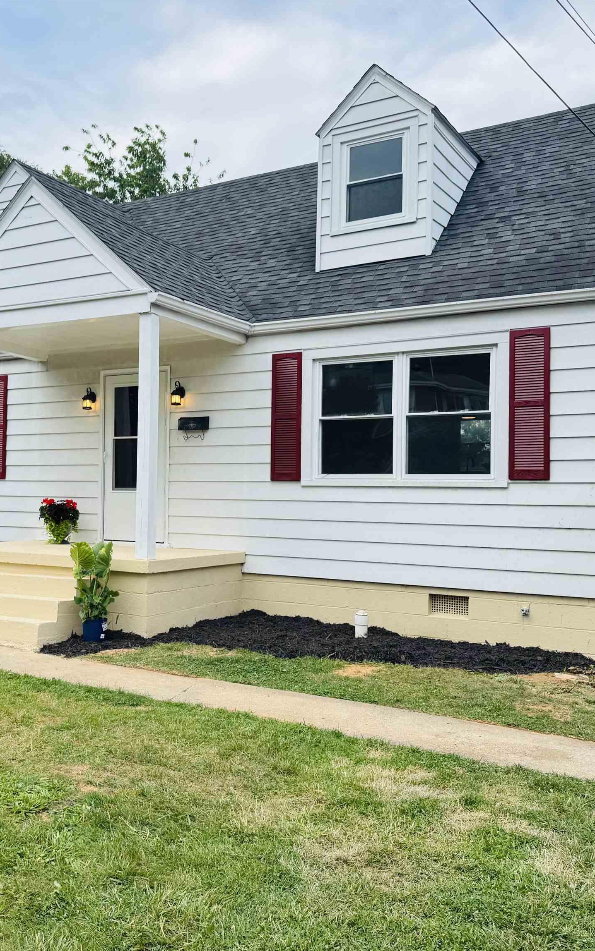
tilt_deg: +1.2
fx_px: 882
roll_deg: -0.4
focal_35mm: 34
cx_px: 176
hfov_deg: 36.7
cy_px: 475
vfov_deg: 56.7
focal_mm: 6.76
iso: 80
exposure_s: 1/1261
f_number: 1.78
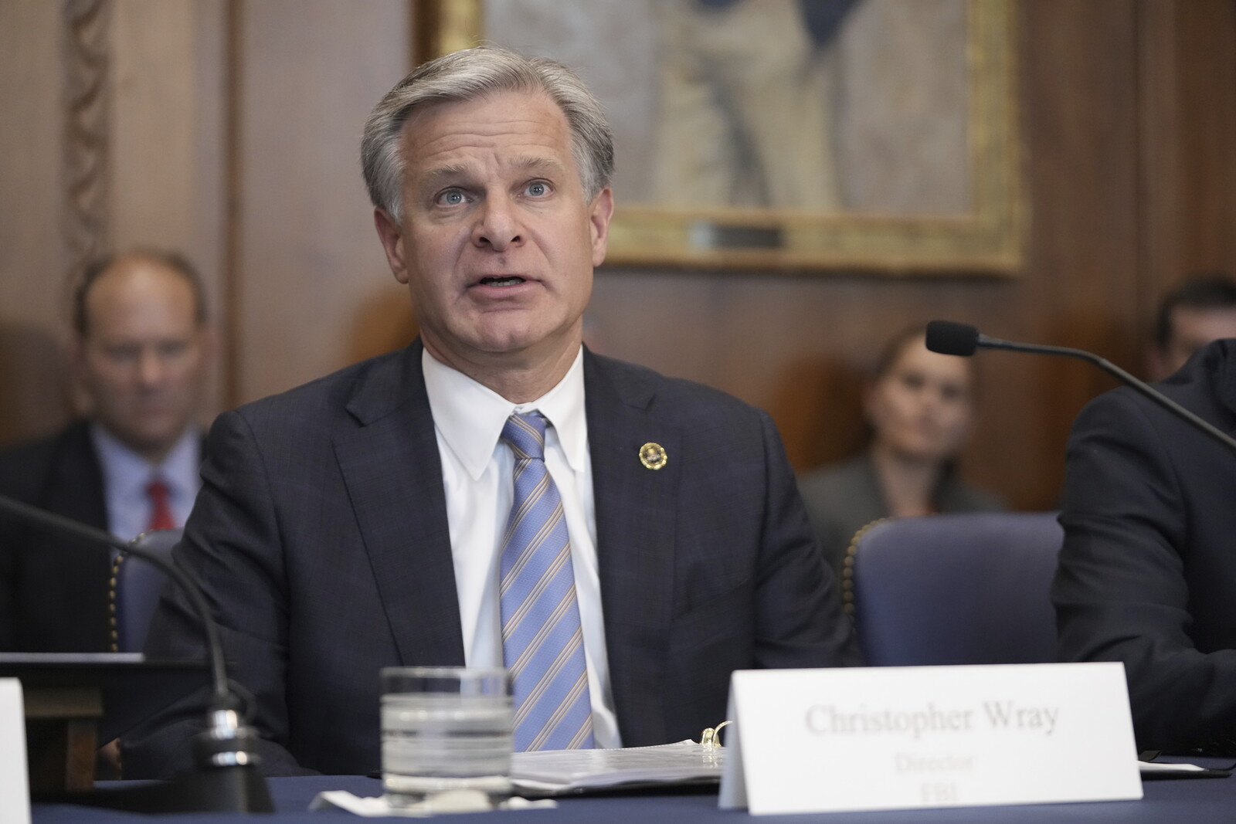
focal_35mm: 102
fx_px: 3502
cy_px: 412
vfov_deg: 13.4
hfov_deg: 20.0
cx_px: 618
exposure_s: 1/400
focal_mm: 102
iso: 5000
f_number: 2.8
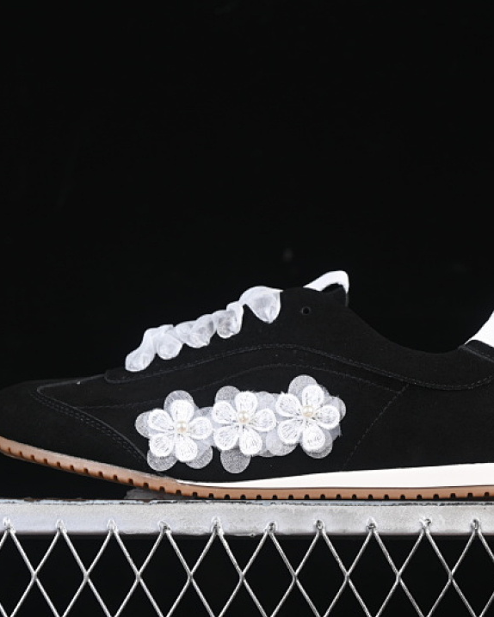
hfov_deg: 14.5
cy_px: 309
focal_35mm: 106
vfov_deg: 18.1
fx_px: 1936
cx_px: 269
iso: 160
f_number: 6.3
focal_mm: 50
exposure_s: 1/60
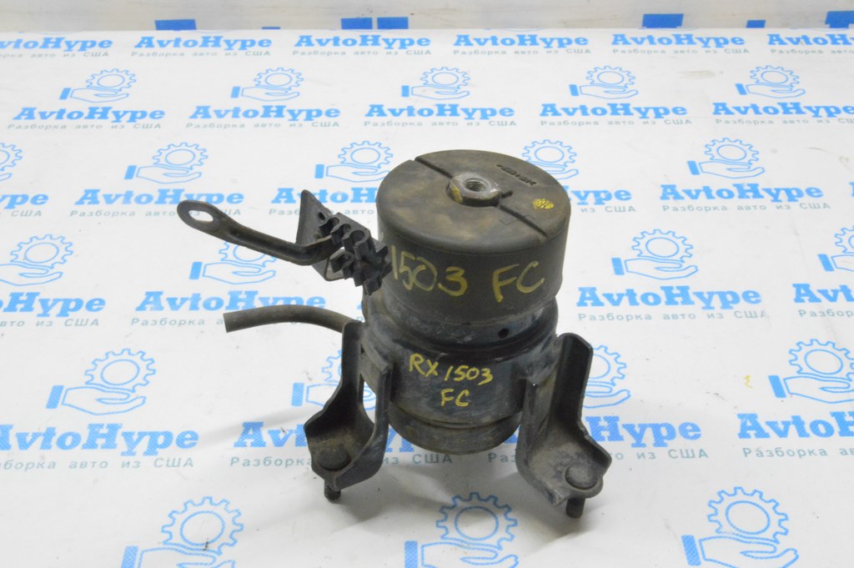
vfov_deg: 28.9
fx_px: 1102
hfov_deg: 42.4
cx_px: 427
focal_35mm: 46
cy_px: 284
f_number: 20
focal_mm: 31
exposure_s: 1/15
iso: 6400
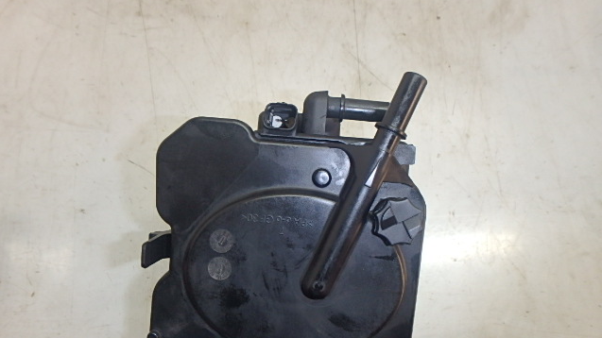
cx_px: 301
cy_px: 210
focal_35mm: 23
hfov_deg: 78.7
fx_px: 367
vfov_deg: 49.0
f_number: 3.5
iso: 200
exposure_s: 1/30
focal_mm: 3.7
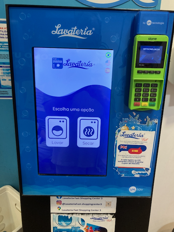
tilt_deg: -21.6
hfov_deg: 49.7
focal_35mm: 28
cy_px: 116
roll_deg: -2.1
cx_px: 87
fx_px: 188
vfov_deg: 63.4
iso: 125
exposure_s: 1/60
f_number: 1.8
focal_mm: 3.99
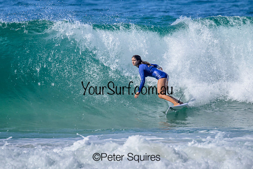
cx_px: 123
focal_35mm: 1090
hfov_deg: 1.9
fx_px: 7662
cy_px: 82
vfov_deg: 1.3
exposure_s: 1/2000
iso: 800
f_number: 11
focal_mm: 800
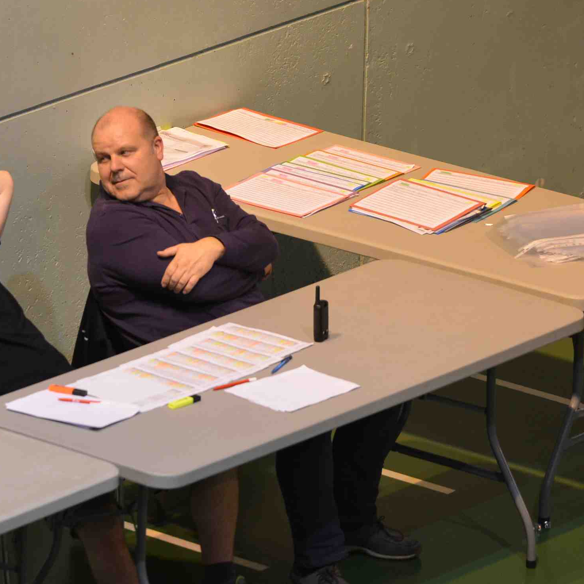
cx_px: 52
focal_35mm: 425
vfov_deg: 4.1
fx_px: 8112
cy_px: 127
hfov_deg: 4.1
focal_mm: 200
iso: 1600
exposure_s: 1/350
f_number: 3.3
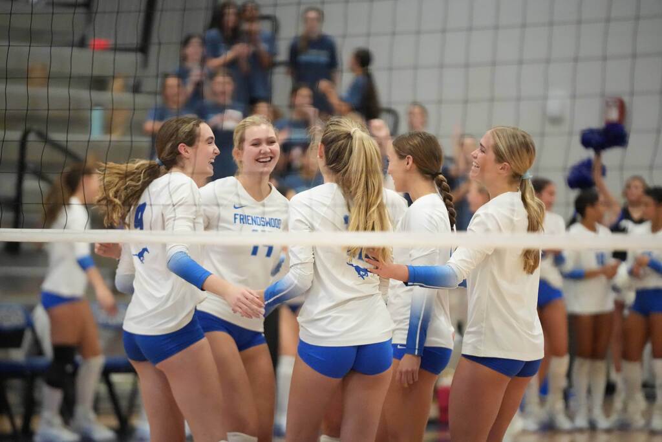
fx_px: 3678
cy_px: 221
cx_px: 331
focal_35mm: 200
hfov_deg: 10.3
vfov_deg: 6.9
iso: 20000
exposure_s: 1/3200
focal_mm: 200
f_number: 2.8
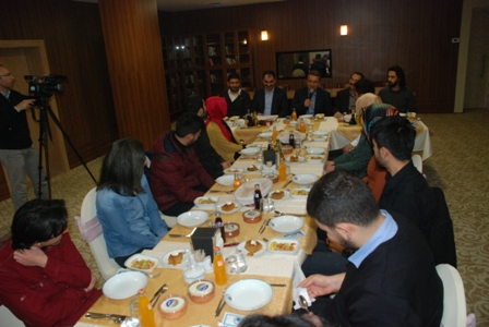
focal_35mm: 27
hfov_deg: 67.3
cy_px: 164
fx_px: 367
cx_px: 244
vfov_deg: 48.1
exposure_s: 1/60
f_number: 5
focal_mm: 18
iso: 1000
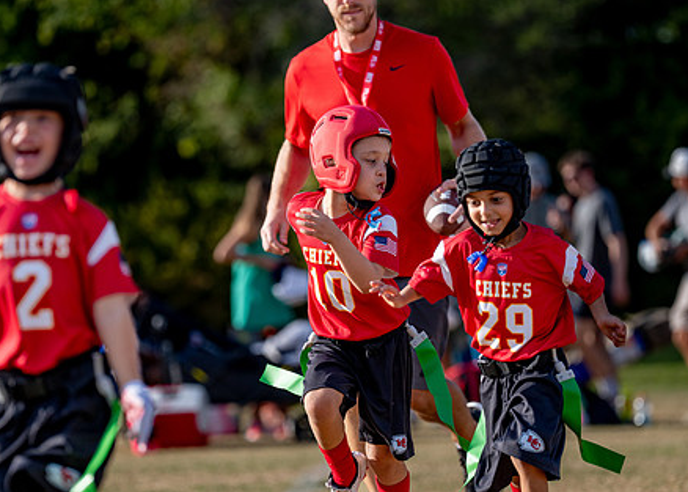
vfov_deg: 5.7
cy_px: 254
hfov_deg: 8.0
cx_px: 302
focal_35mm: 251
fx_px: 4905
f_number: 2.8
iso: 250
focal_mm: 159
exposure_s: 1/4000
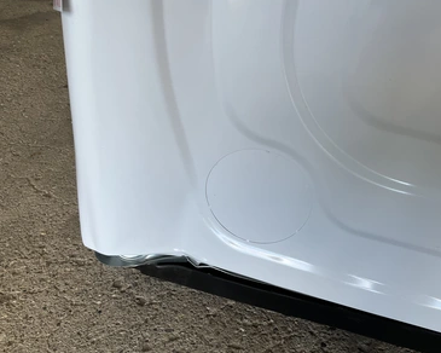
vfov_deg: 47.1
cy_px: 176
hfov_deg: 57.1
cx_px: 232
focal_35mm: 31
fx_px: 405
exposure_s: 1/120
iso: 32
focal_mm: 3
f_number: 1.8
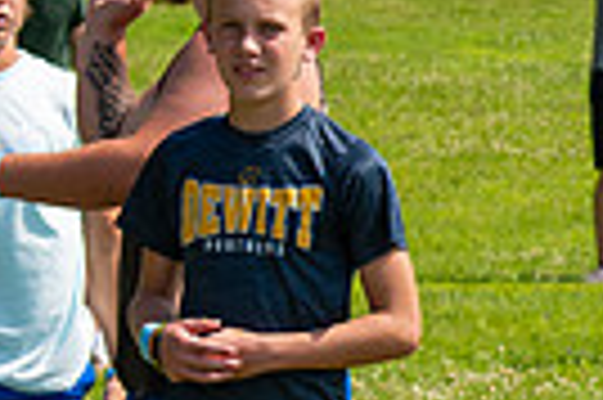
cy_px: 382
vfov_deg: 3.9
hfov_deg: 5.7
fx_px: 5939
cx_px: 1044
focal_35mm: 355
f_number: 5.6
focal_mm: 55
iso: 200
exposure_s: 1/800
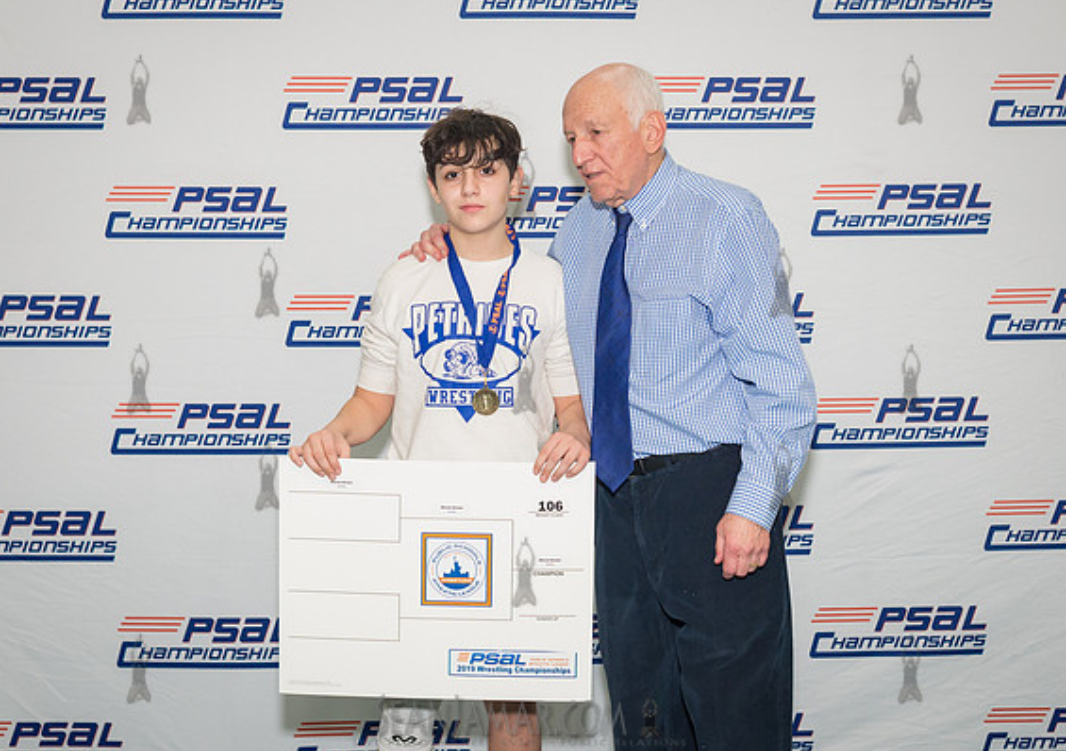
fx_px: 1627
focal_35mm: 54
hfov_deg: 36.3
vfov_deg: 25.9
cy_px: 298
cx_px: 531
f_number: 4.5
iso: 2500
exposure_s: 1/250
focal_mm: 35
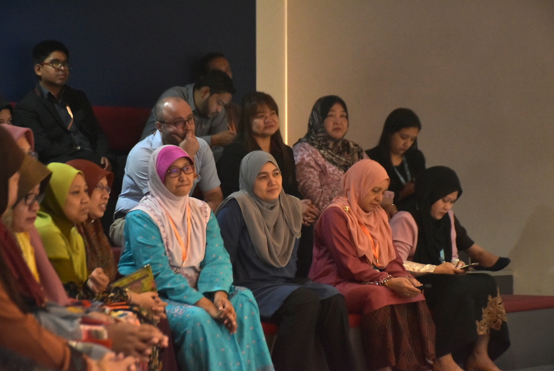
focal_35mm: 105
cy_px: 186
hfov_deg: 19.4
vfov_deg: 13.1
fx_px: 1617
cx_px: 277
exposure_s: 1/60
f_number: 5.6
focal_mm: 70
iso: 1600
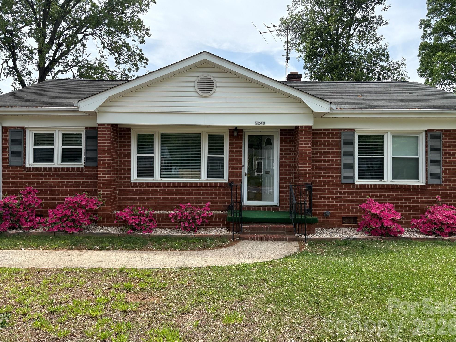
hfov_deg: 65.3
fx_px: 356
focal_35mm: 27
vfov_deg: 51.3
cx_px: 225
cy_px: 166
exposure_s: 1/2075
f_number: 1.6
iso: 64
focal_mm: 5.96
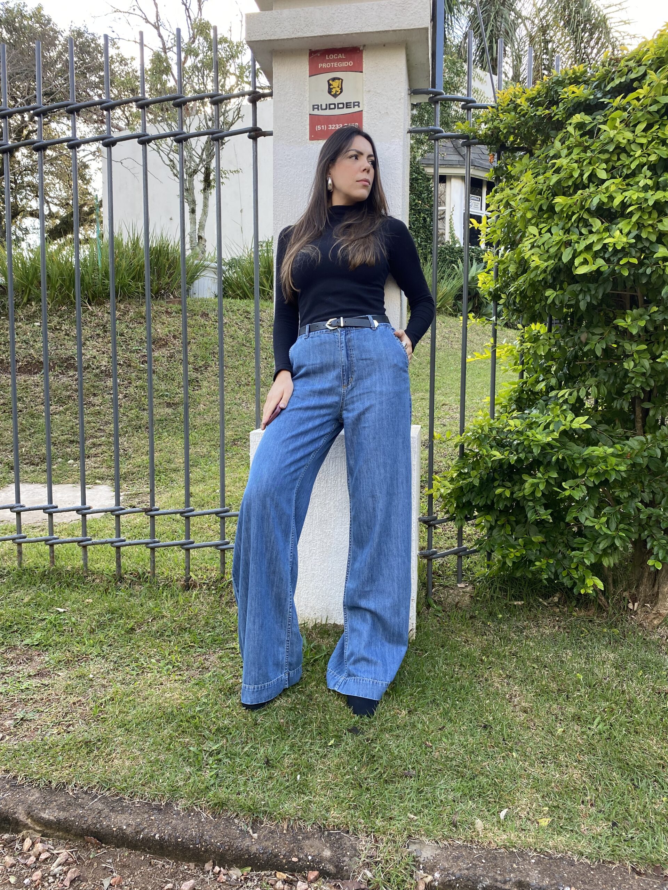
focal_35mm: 26
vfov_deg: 67.3
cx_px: 334
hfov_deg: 53.1
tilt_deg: -3.1
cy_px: 445
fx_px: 669
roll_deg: +0.6
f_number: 1.8
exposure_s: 1/121
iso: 32
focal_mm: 4.25
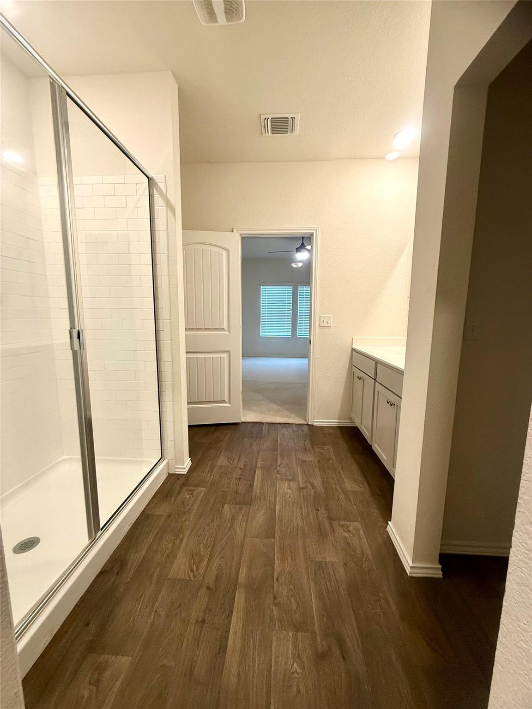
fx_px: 287
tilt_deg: -7.2
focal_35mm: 14
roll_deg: -0.8
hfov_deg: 85.7
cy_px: 354
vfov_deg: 102.1
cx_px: 266
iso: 320
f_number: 2.2
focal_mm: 2.22
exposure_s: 1/120
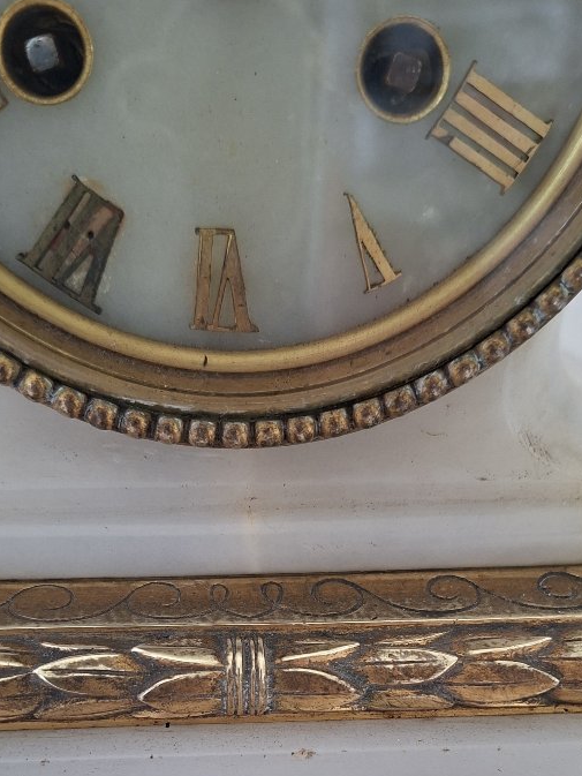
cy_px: 673
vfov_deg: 42.6
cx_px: 275
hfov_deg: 35.1
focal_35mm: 41
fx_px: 919
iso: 320
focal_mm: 5.54
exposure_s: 1/100
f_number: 1.8
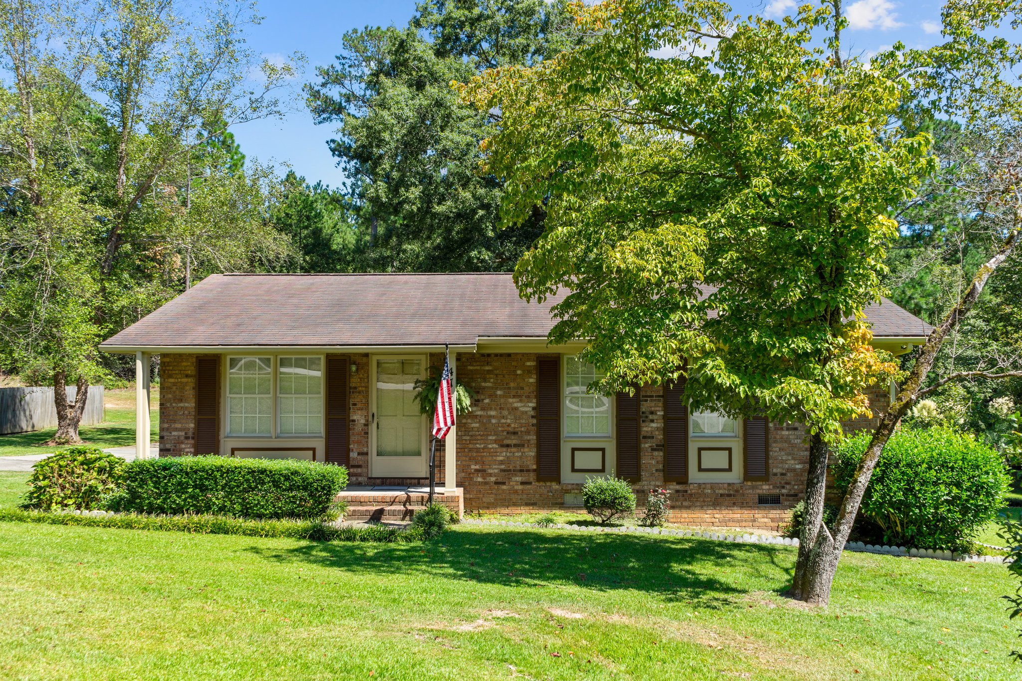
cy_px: 340
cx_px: 511
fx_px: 823
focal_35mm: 29
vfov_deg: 45.0
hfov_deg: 63.7
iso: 100
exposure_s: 1/160
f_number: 8
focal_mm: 29
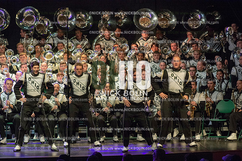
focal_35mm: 200
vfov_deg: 6.9
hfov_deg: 10.3
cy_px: 80
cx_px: 121
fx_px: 1344
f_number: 5.6
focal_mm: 200
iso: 8000
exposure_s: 1/400
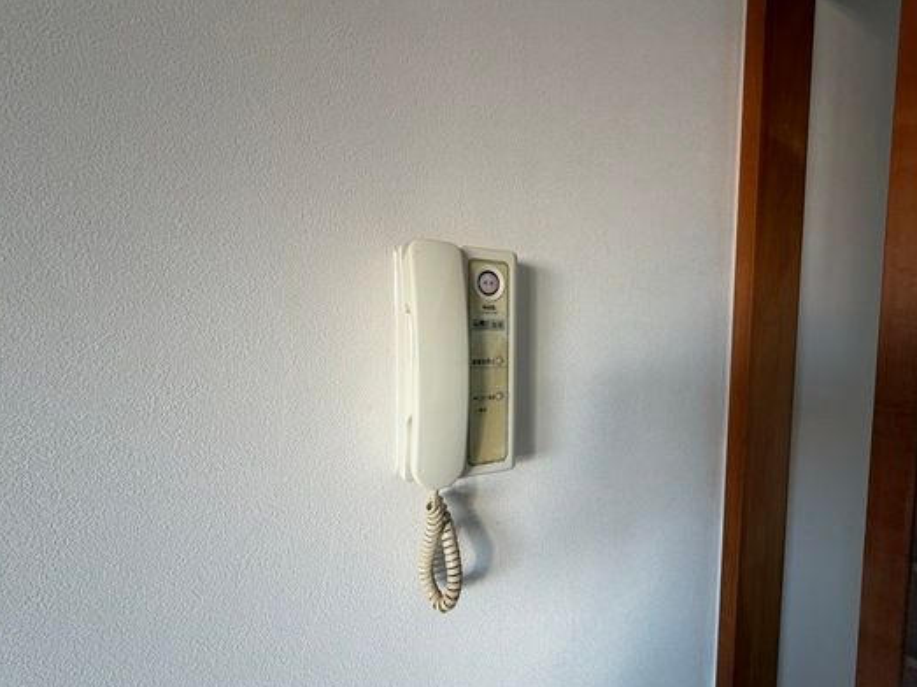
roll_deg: -0.8
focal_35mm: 15
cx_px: 482
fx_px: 397
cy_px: 361
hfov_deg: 98.1
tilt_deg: -4.3
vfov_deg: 81.7
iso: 200
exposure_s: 1/121
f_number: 2.2
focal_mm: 2.22
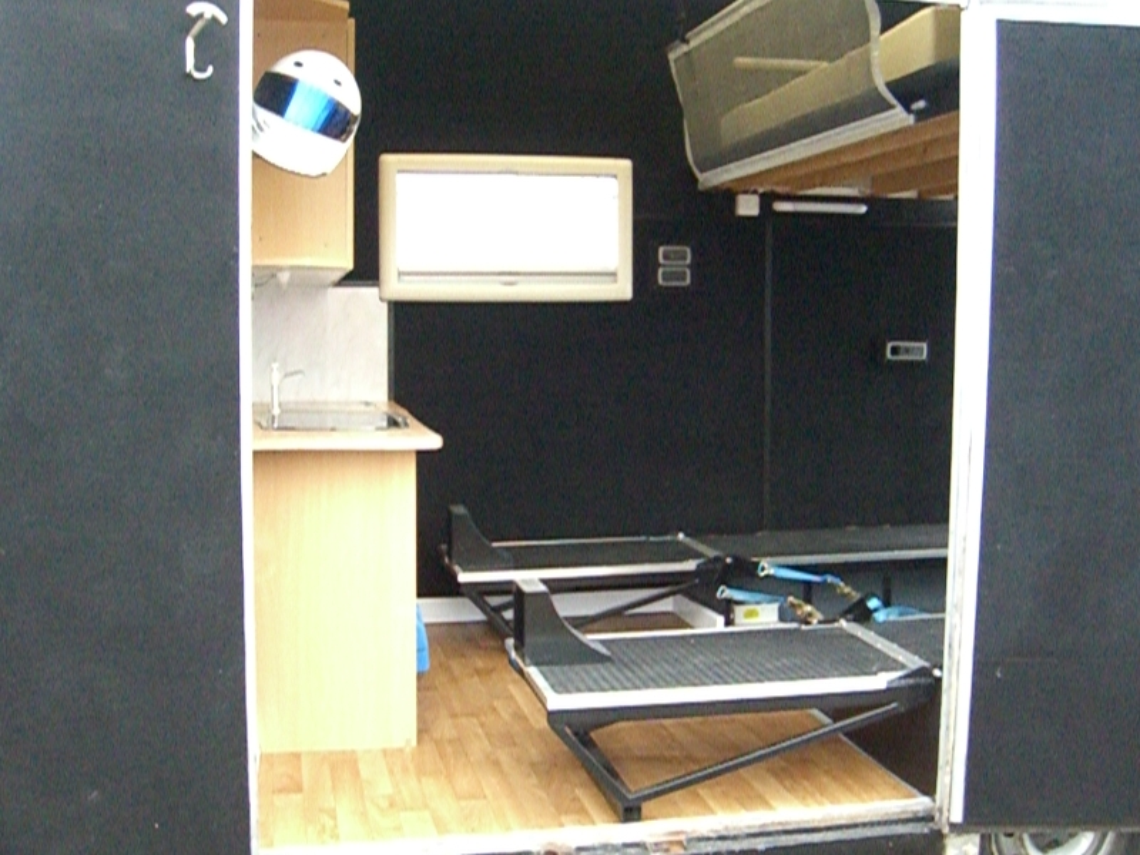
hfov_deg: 49.0
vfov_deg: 37.7
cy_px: 428
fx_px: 1251
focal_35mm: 38
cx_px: 570
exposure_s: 1/160
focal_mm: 7.9
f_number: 2.8
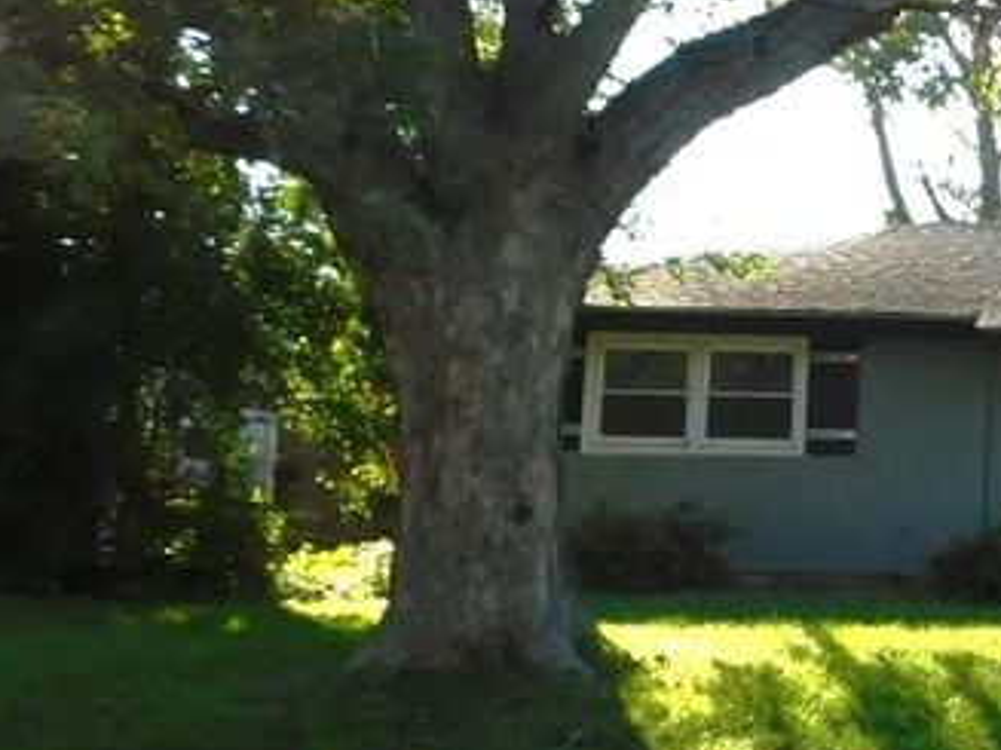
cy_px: 306
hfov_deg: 23.0
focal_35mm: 72
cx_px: 1414
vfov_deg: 20.4
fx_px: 2081
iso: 125
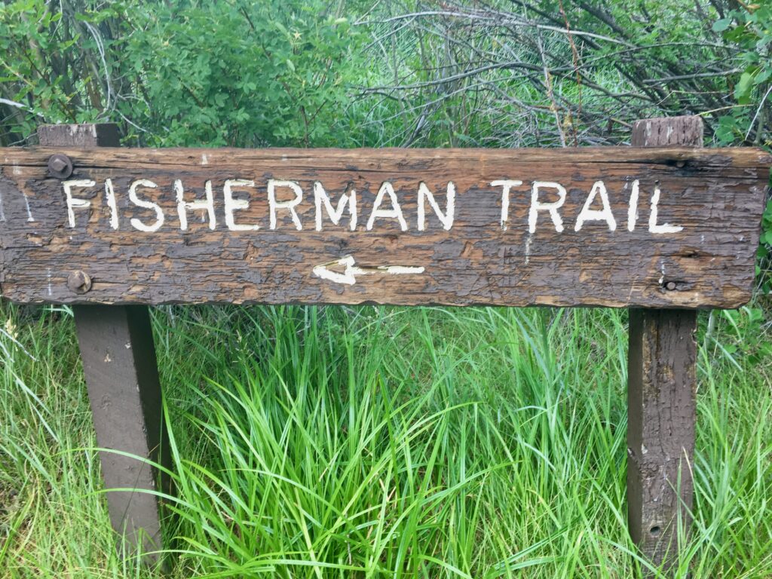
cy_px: 290
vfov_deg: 48.2
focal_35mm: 29
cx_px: 386
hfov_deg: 61.7
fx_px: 647
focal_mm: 4.15
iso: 32
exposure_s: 1/60
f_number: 2.2
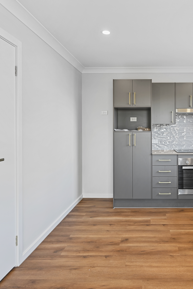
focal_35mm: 27
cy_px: 135
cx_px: 146
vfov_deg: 67.3
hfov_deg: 46.1
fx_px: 217
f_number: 4
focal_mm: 16
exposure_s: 1/8
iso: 100
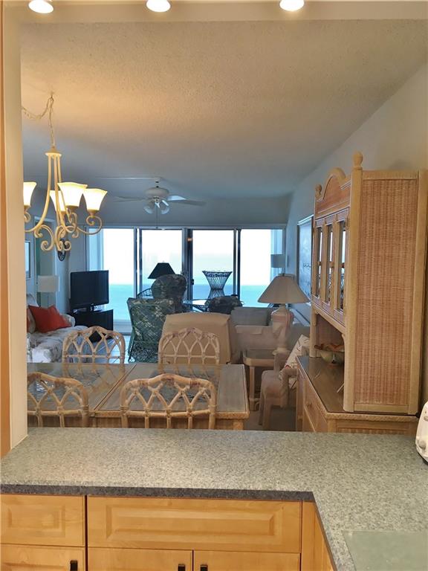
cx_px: 214
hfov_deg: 48.2
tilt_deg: -3.3
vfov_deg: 61.7
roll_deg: +0.0
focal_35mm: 29
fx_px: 478
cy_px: 286
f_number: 2.2
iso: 50
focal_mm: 4.15
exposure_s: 1/30
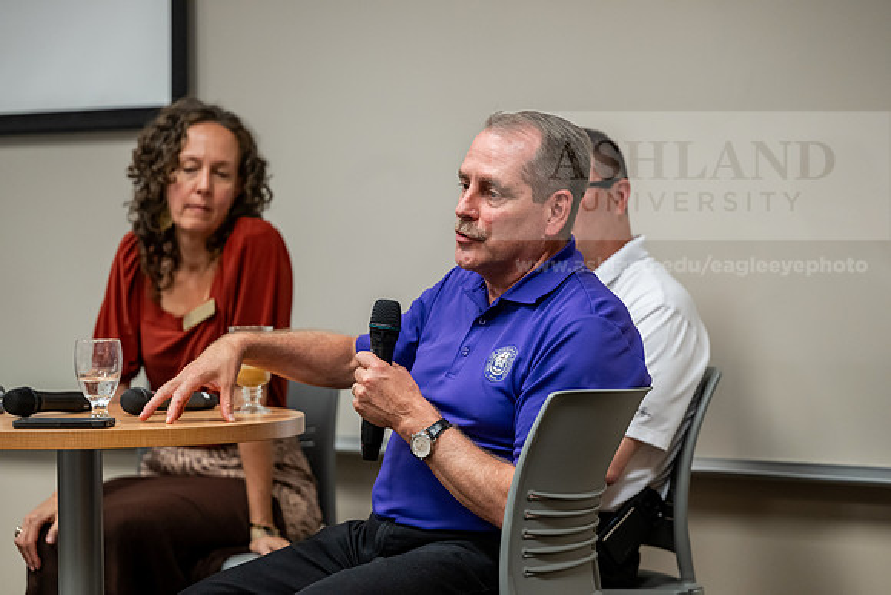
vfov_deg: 11.9
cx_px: 446
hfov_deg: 17.8
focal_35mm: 115
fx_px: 2847
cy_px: 298
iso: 2000
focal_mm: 115
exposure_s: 1/200
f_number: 2.8
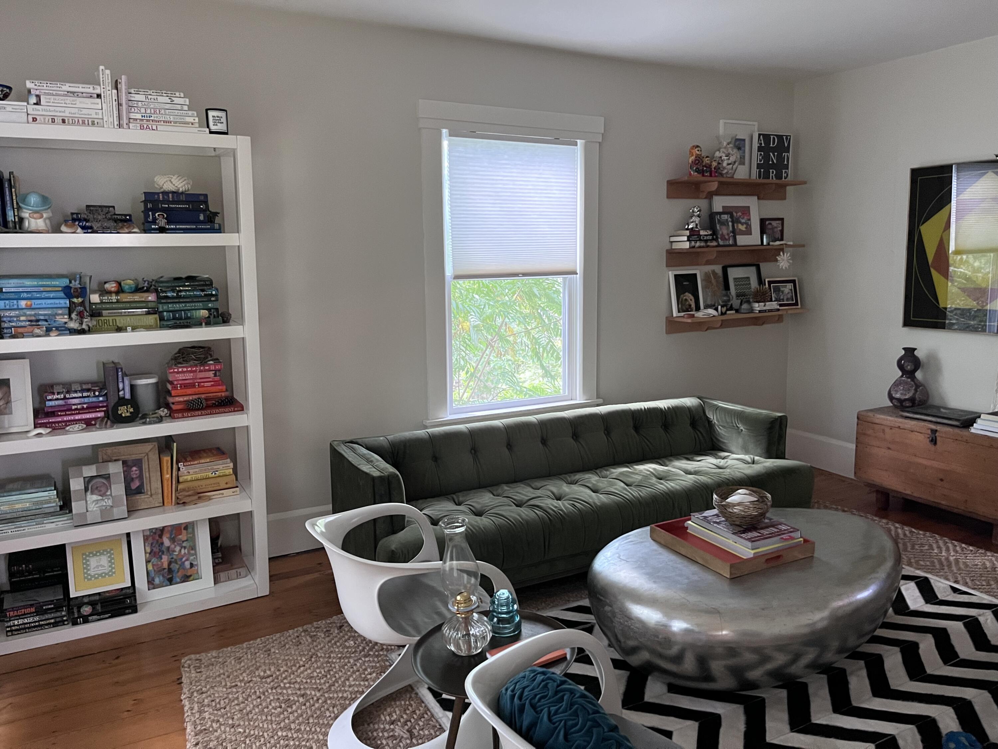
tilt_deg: -8.2
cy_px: 374
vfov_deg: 53.1
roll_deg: +1.5
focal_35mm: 26
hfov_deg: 67.3
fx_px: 750
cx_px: 499
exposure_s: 1/47
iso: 500
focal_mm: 5.1
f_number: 1.6
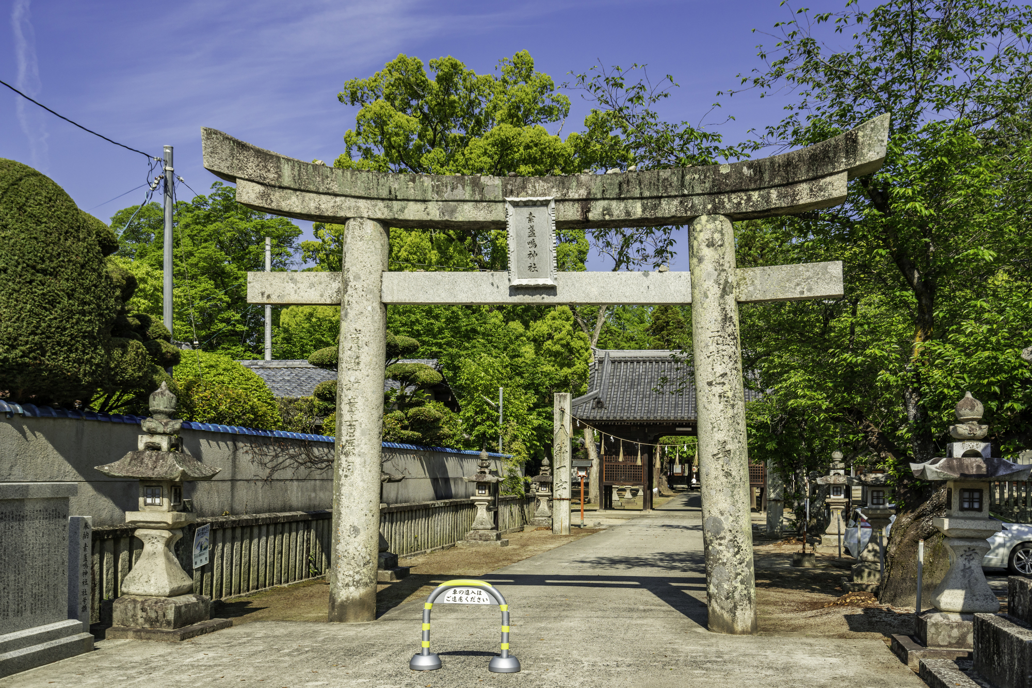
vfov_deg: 37.9
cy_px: 344
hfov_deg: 54.4
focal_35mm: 35
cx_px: 516
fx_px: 1003
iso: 320
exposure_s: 1/1000
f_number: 8
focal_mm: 35
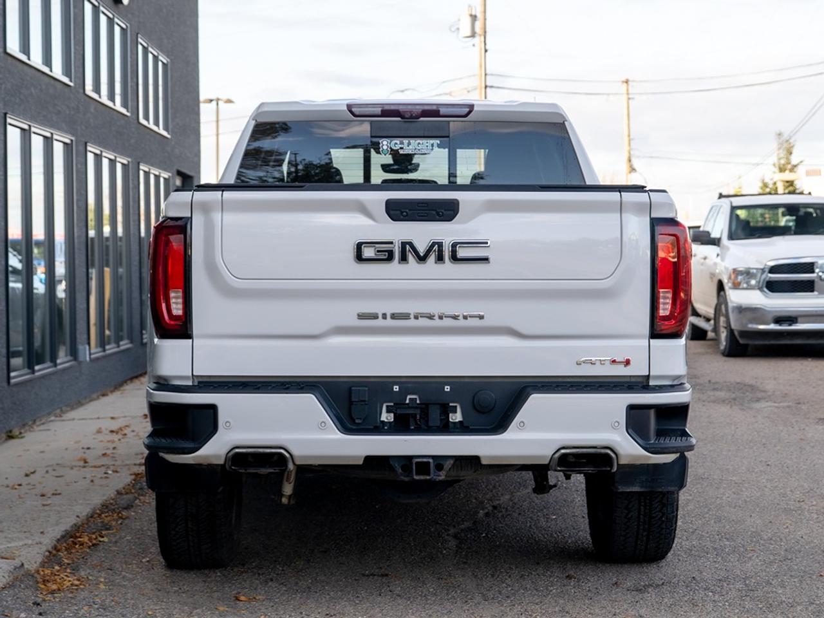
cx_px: 412
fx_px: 1772
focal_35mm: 74
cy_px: 186
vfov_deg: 19.7
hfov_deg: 26.2
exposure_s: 1/160
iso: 100
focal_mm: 49
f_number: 4.5
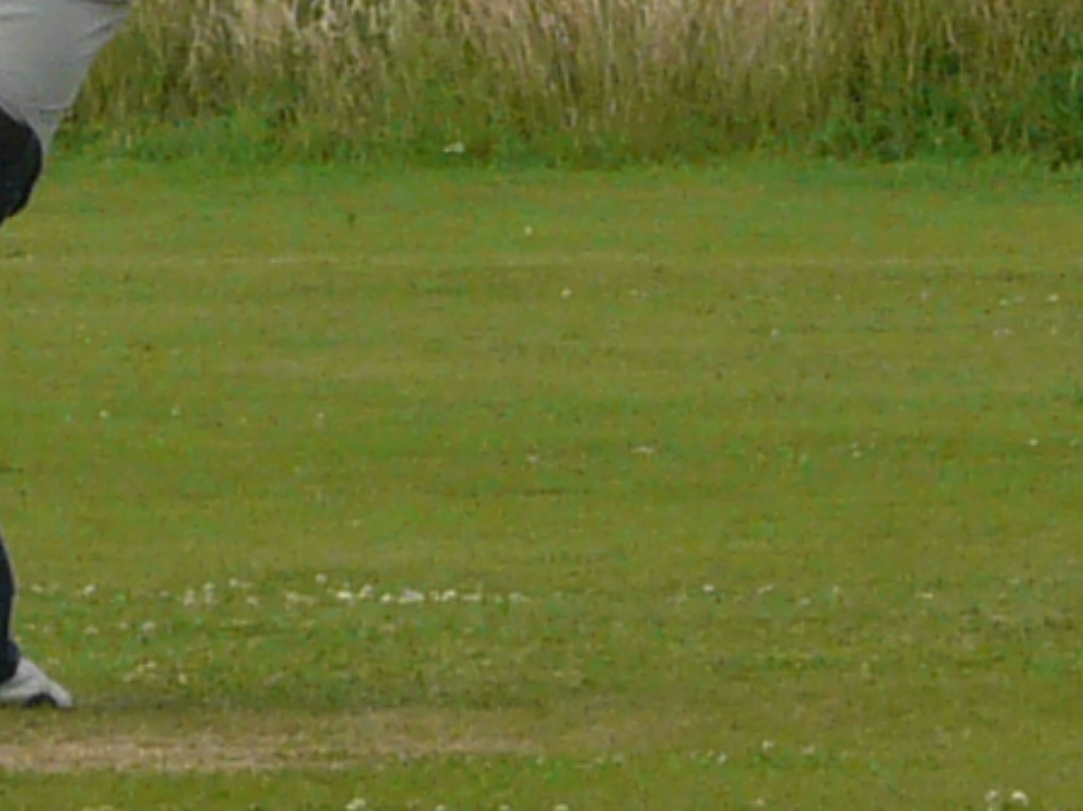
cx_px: 647
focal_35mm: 1023
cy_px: -662
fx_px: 31989
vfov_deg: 1.5
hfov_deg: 1.9
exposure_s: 1/400
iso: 100
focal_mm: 23.1
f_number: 5.6
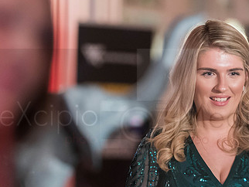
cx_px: 116
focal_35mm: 327
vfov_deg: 4.6
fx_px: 2354
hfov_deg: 6.1
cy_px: 128
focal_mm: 161
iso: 6400
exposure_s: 1/200
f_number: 2.8
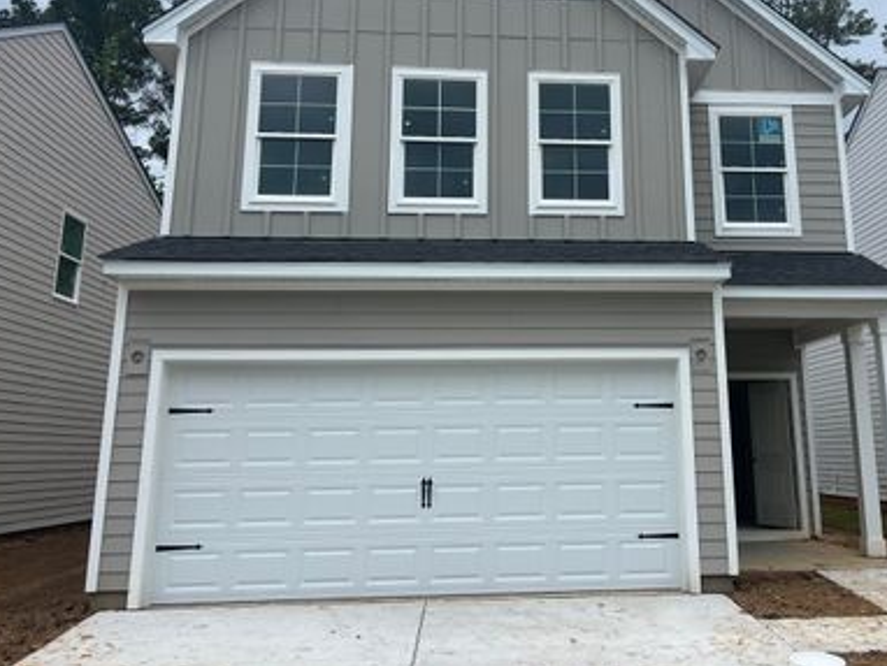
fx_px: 872
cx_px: 550
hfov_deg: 53.4
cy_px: 242
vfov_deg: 41.5
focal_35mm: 34
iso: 50
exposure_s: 1/2994
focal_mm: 5.7
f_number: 1.5
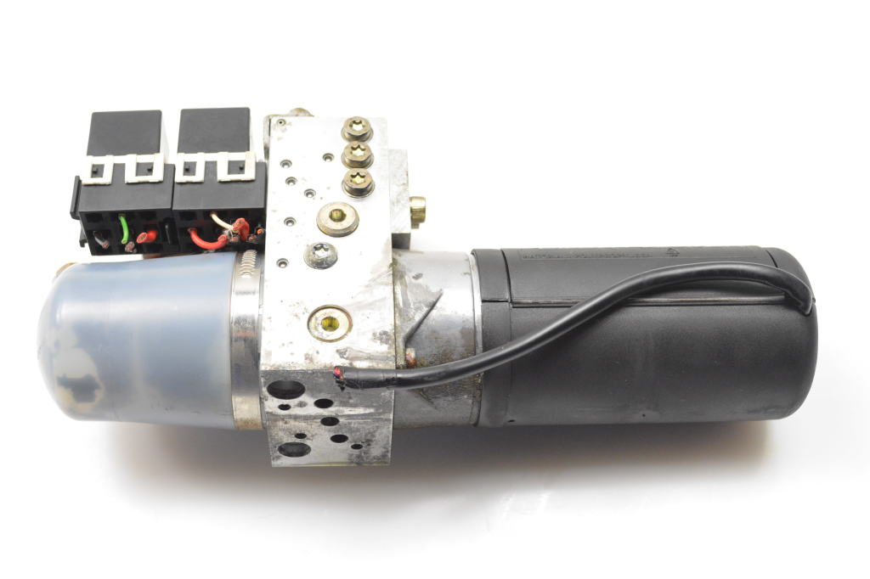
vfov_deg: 28.1
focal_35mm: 48
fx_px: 1160
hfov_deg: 41.1
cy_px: 290
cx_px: 435
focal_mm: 32
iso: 2500
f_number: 7.1
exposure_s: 1/200
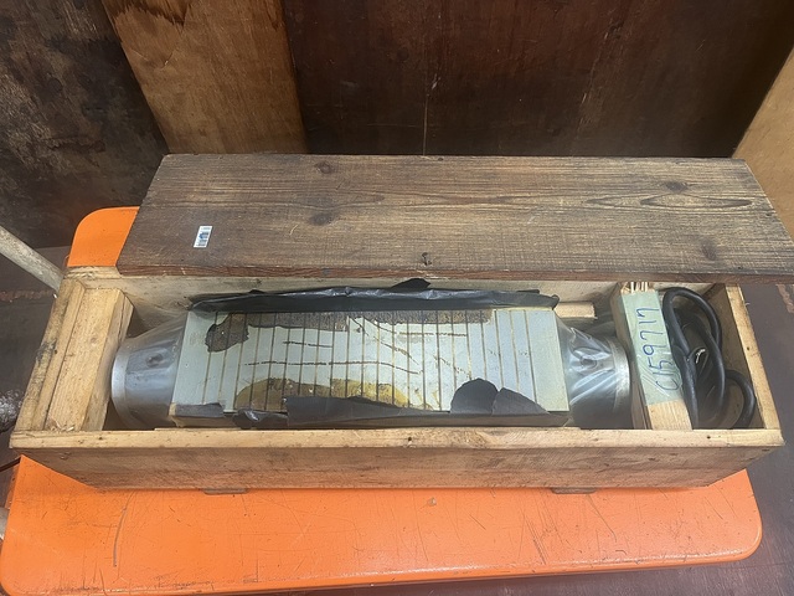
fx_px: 596
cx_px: 397
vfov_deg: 53.1
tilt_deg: -61.5
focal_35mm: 26
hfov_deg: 67.3
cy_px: 298
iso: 250
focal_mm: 5.1
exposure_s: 1/60
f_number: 1.6
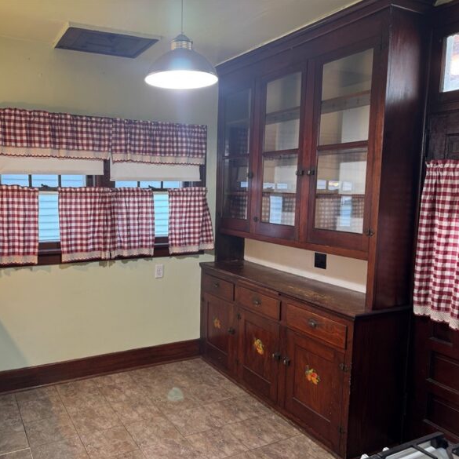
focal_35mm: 29
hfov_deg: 55.0
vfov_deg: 55.6
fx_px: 435
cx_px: 174
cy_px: 235
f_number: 1.78
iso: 125
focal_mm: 6.76
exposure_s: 1/60
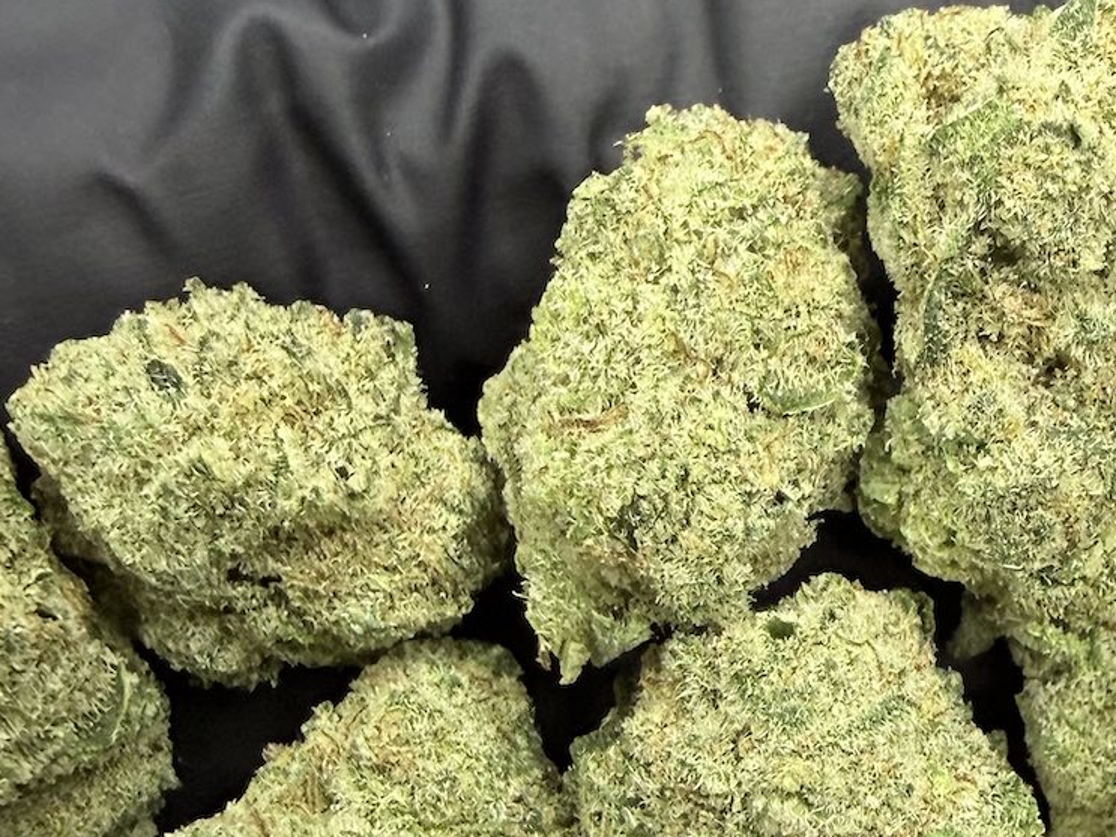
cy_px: 736
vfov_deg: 23.1
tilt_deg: -65.3
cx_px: 984
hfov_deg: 30.0
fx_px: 1999
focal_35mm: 62
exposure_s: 1/70
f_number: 2.2
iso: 200
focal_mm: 2.22
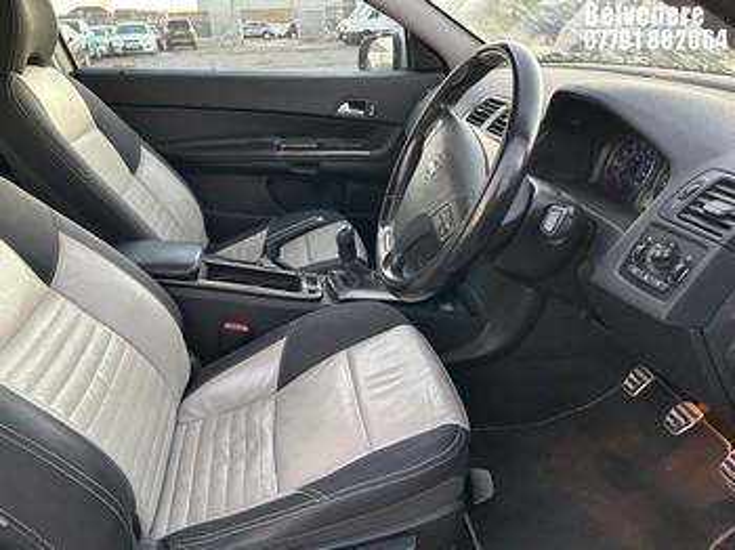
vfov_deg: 53.0
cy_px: 275
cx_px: 368
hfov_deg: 67.3
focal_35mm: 26
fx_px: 552
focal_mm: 5.7
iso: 400
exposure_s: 1/60
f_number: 1.5
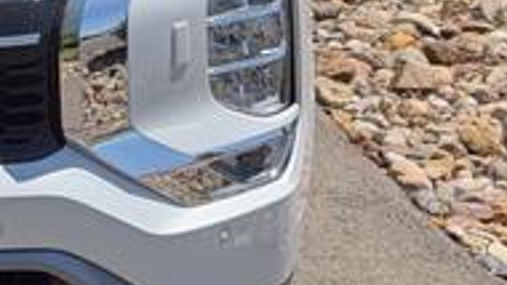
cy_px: -27
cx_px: -299
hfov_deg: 11.6
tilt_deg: -6.8
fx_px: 2367
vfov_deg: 6.9
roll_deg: -0.2
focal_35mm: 176
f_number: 1.78
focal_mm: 6.76
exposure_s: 1/4878
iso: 64
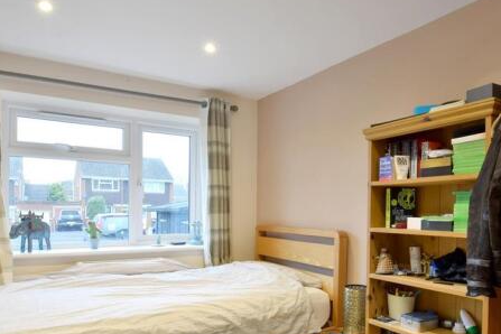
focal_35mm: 22
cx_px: 223
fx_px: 306
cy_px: 194
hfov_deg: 78.3
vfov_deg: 56.9
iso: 400
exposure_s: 1/3
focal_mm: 10
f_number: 11
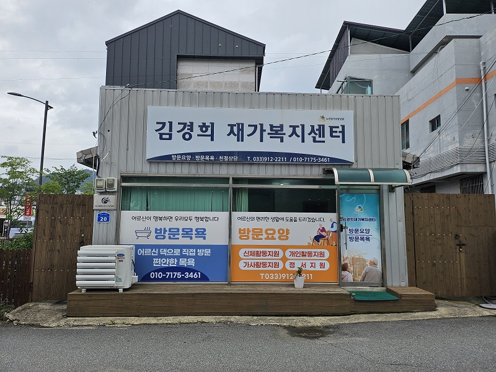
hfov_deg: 71.6
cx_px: 248
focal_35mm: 24
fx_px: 344
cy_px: 186
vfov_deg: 56.8
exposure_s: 1/2271
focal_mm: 5
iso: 50
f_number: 1.8
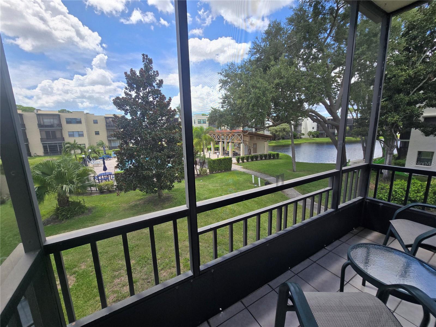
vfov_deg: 89.9
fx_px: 164
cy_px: 164
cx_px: 218
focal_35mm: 13
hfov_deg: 106.2
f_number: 2.2
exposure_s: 1/895
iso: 50
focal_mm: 2.2
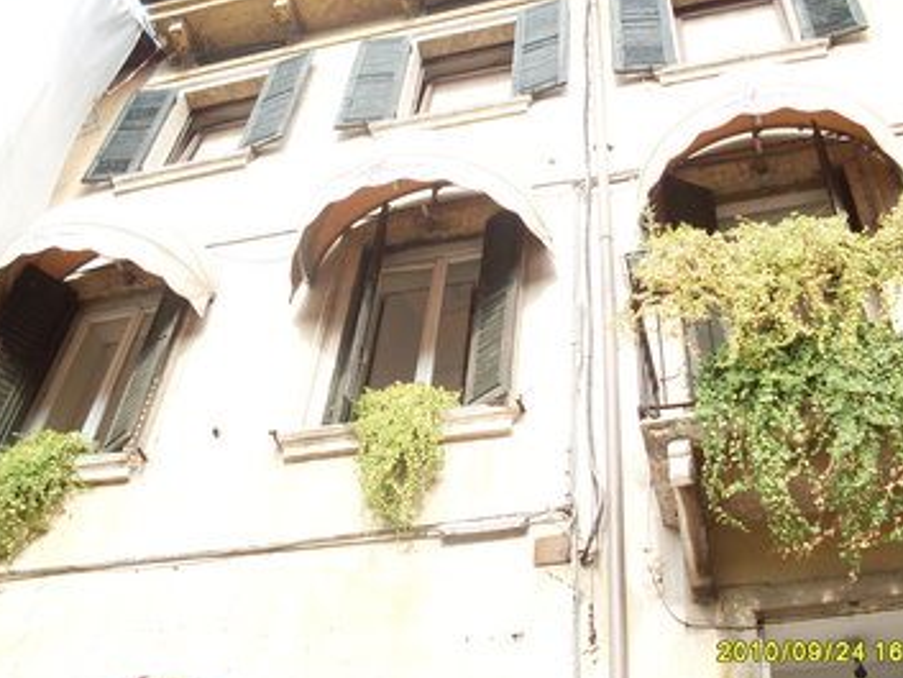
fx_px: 1122
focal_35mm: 43
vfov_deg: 33.6
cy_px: 343
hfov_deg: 43.8
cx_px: 494
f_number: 2.8
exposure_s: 1/250
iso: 80
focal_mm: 6.3
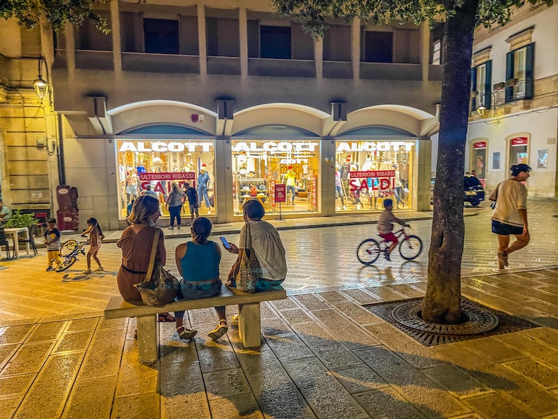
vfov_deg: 53.1
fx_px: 419
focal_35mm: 26
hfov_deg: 67.3
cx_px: 279
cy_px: 210
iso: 200
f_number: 1.6
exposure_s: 1/50
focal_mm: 5.1
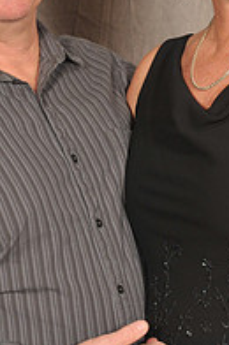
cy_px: 234
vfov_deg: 14.4
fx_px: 1360
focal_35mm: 142
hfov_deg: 9.6
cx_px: 142
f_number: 5.6
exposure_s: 1/125
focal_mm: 32
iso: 200
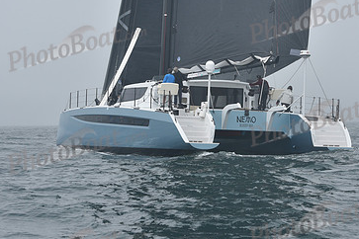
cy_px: 83
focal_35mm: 112
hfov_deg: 18.3
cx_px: 199
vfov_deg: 12.2
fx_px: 1117
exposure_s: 1/800
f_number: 10
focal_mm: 70
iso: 250
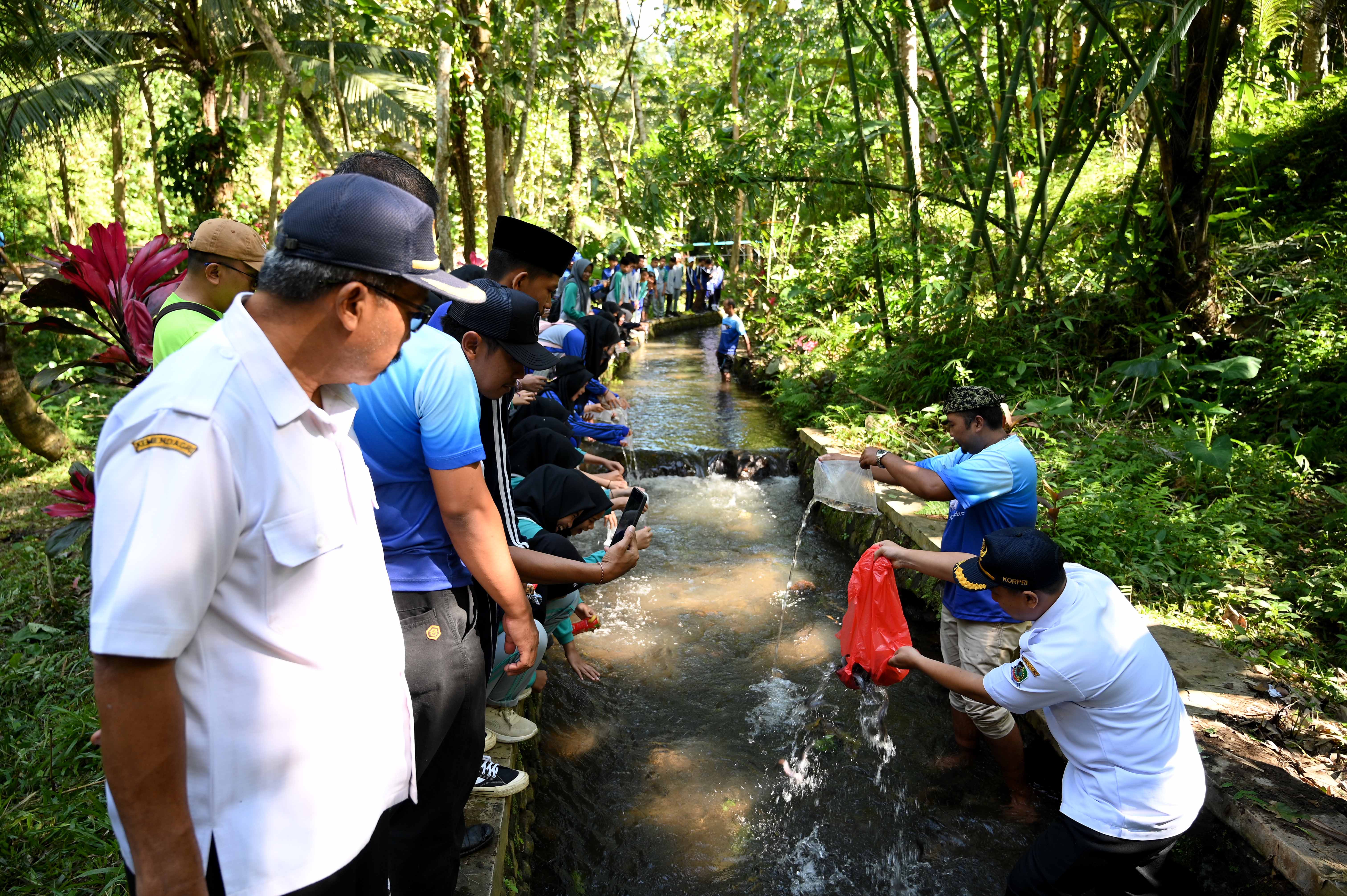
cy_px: 448
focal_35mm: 24
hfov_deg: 73.8
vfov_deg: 53.1
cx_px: 674
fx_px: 897
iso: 320
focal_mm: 24
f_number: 4
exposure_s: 1/125
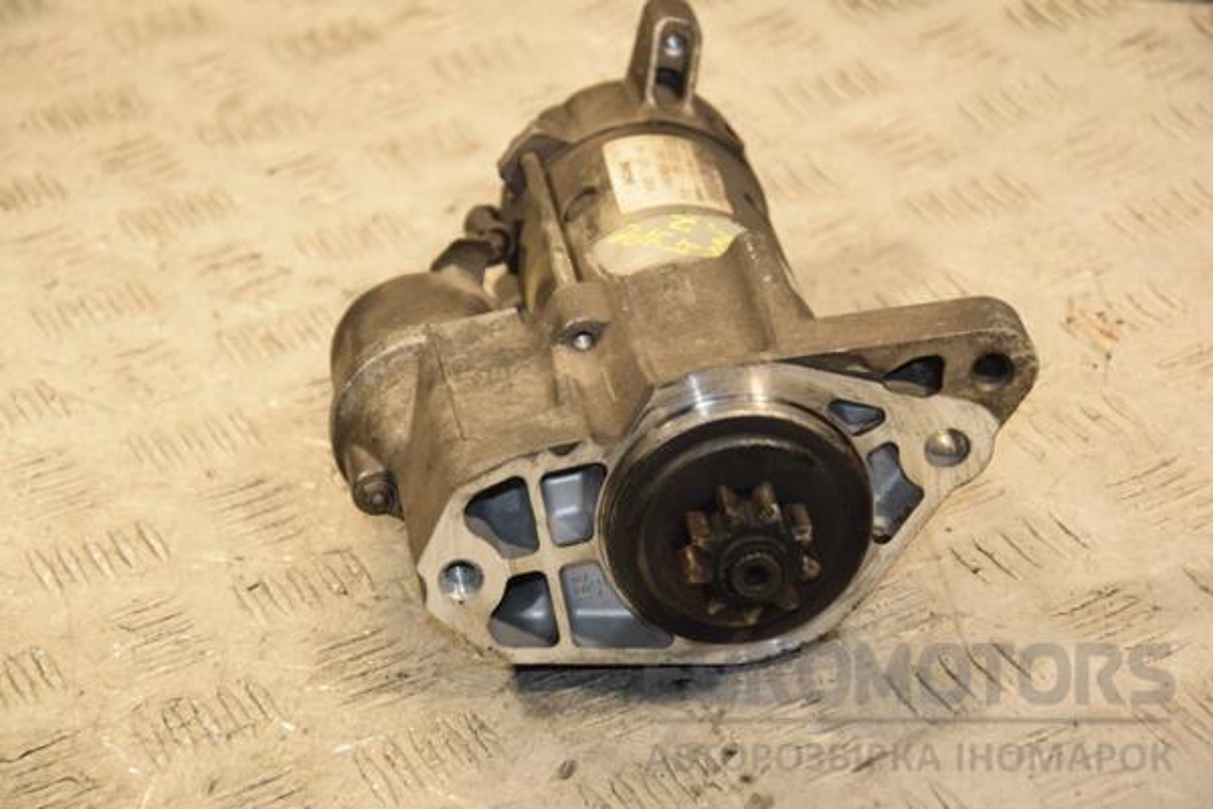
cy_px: 404
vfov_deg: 12.2
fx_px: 3790
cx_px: 606
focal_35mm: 112
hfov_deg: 18.2
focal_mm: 75
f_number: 5.3
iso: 800
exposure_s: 1/160
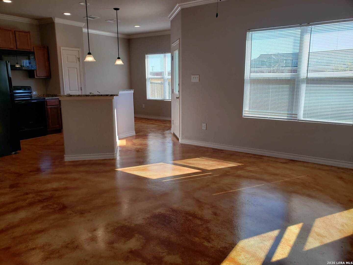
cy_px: 132
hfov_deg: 67.3
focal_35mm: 26
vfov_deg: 53.1
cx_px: 176
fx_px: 265
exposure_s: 1/247
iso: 50
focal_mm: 4.3
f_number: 2.4
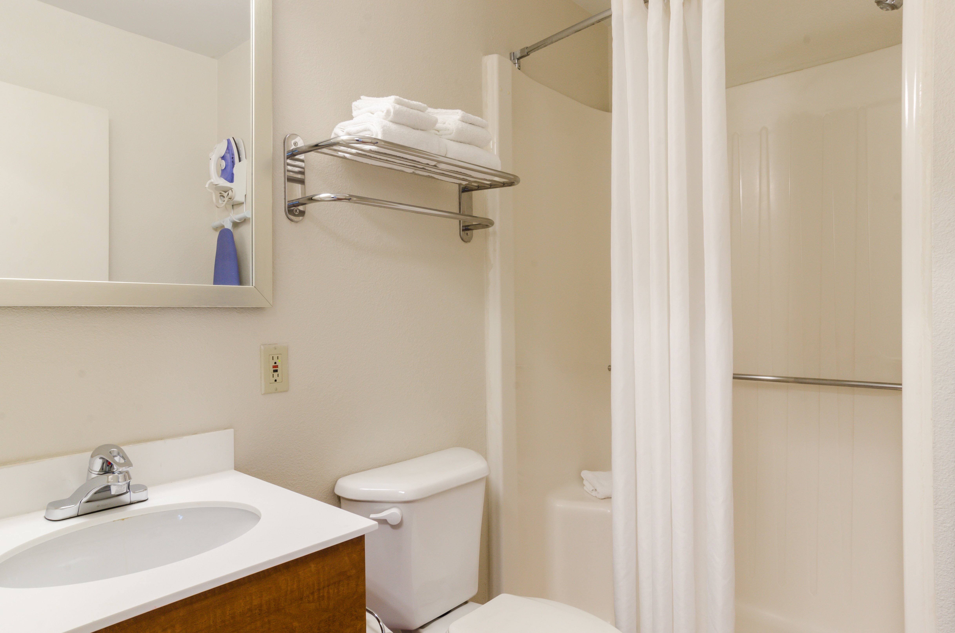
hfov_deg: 81.3
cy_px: 316
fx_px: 556
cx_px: 478
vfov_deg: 59.3
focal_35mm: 21
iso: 400
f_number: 8
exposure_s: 1/1.67
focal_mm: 14
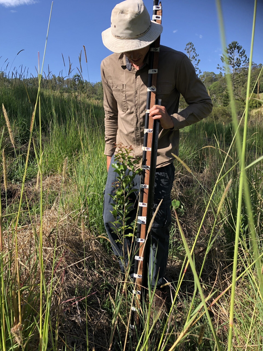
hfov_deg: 49.7
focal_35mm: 28
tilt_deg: -8.8
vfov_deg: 63.4
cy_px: 176
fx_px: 284
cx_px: 132
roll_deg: +2.2
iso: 20
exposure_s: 1/1021
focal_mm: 3.99
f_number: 1.8
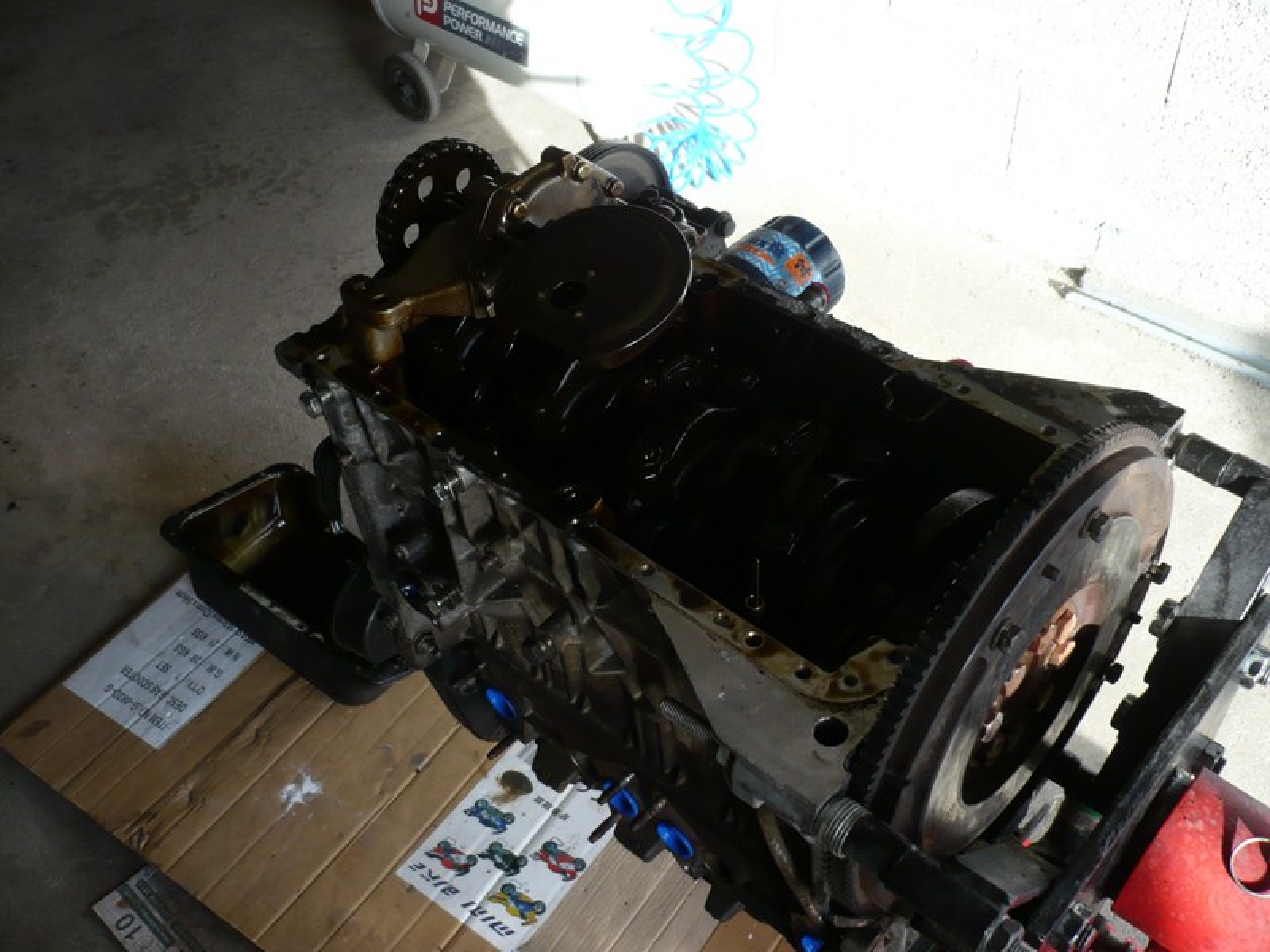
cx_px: 635
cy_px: 476
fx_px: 1284
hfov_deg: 52.6
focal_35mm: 35
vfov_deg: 40.7
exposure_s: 1/100
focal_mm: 5.8
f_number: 2.8
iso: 100
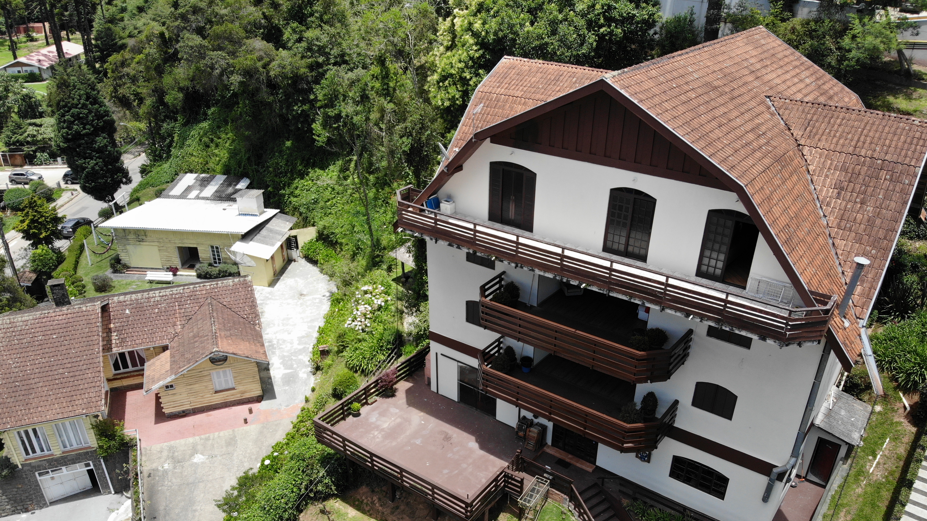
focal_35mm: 27
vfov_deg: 42.3
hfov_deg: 69.9
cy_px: 352
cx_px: 469
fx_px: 664
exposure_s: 1/653
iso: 100
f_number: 2.8
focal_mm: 4.5
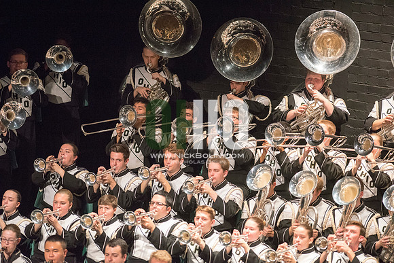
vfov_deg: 4.6
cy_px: 132
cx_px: 197
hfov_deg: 6.9
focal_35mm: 300
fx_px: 3284
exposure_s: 1/500
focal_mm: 300
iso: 4000
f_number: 2.8
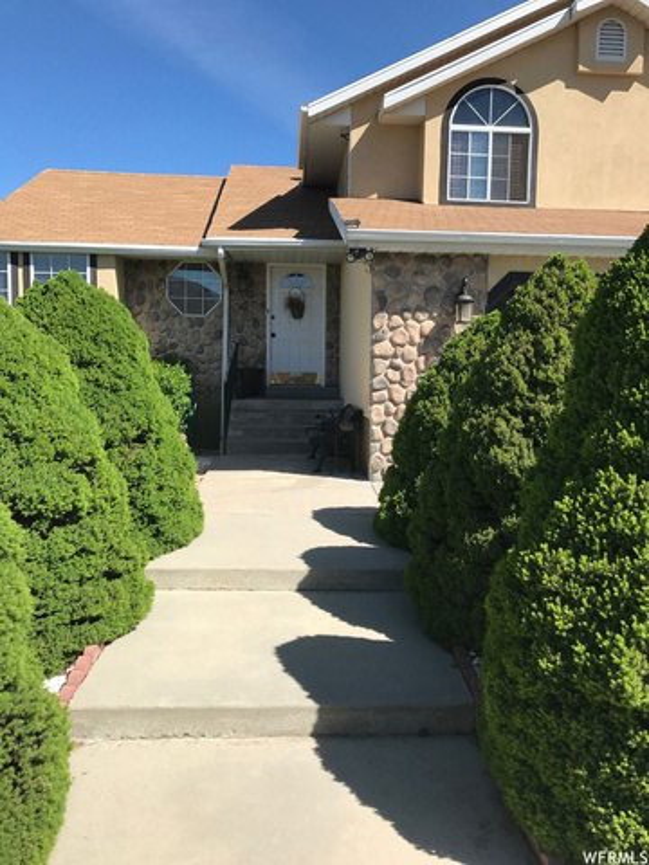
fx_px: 700
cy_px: 432
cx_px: 324
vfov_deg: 63.4
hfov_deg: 49.7
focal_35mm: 28
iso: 20
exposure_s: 1/2179
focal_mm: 3.99
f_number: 1.8
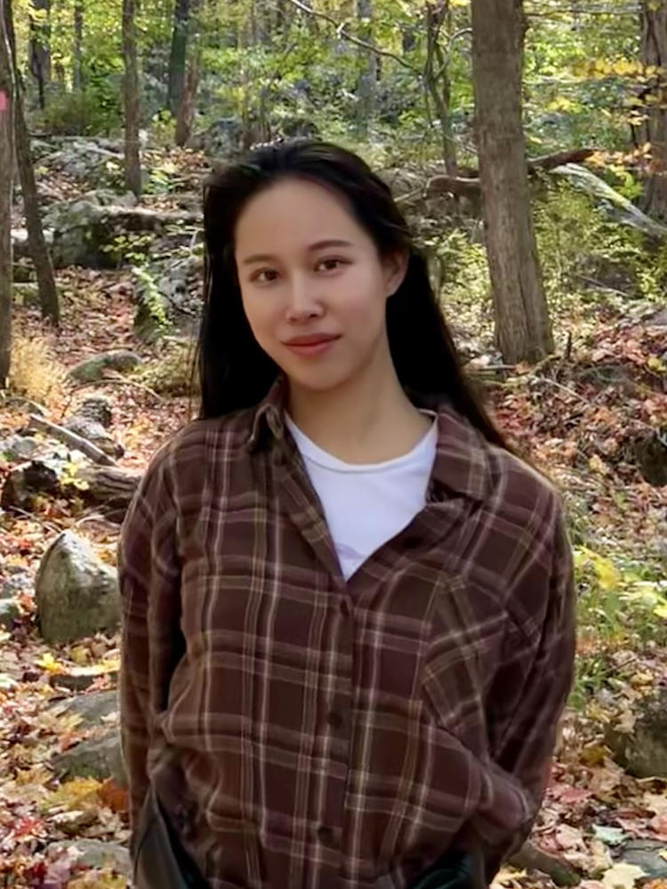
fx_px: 668
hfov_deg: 53.1
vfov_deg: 67.3
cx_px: 334
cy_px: 444
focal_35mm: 26
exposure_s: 1/230
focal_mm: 5.7
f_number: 1.5
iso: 40
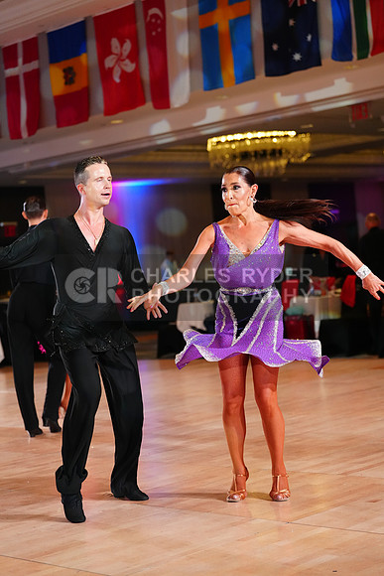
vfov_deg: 28.8
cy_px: 288
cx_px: 192
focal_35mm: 70
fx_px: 1119
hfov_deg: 19.5
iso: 3200
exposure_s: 1/640
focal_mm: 70
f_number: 2.8
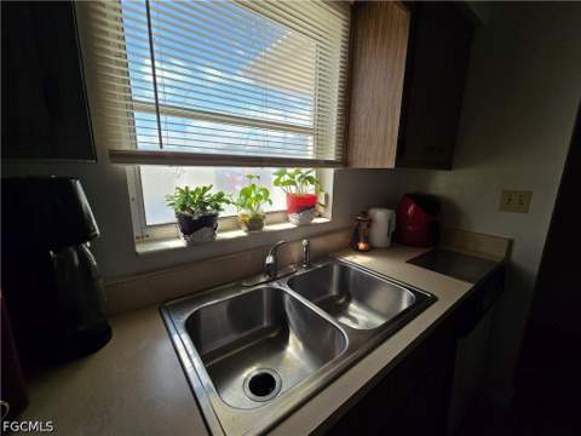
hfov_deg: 106.2
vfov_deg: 89.9
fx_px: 218
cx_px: 290
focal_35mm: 13
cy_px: 218
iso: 50
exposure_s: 1/432
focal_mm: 2.2
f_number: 2.2
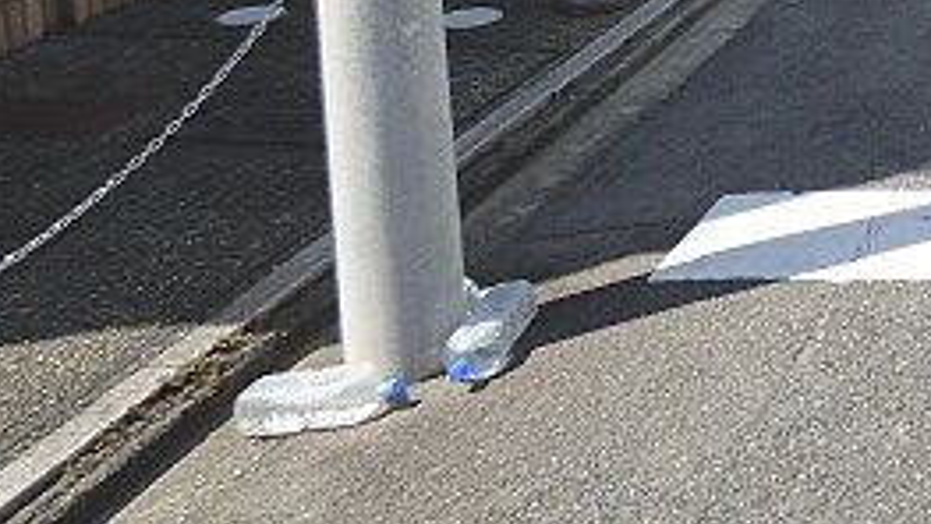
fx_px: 1309
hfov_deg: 32.4
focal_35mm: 53
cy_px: -266
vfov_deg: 19.6
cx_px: 1115
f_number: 2.8
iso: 160
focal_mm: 3.58
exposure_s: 1/1600
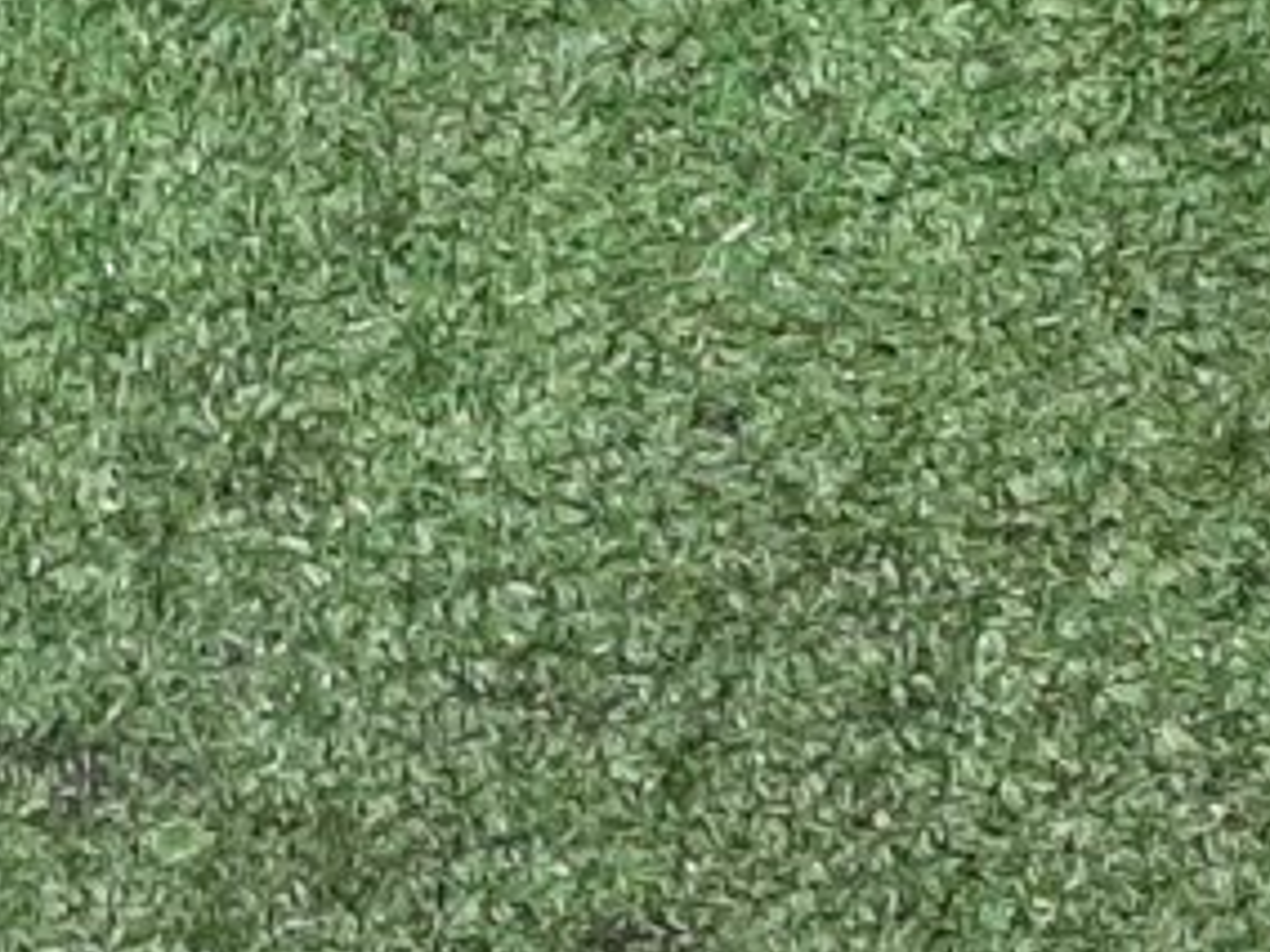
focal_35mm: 132
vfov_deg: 10.4
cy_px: 1837
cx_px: -1735
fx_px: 4843
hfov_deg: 12.1
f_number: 1.7
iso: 211
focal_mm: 3.93
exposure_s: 1/33
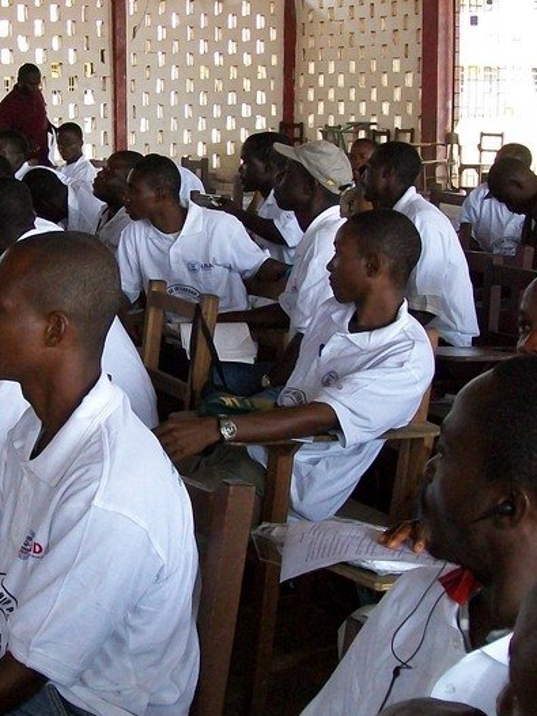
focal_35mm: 70
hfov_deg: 20.4
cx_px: 22
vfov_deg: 27.7
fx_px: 1448
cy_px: 272
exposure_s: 1/125
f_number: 2.7
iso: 160
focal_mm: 6
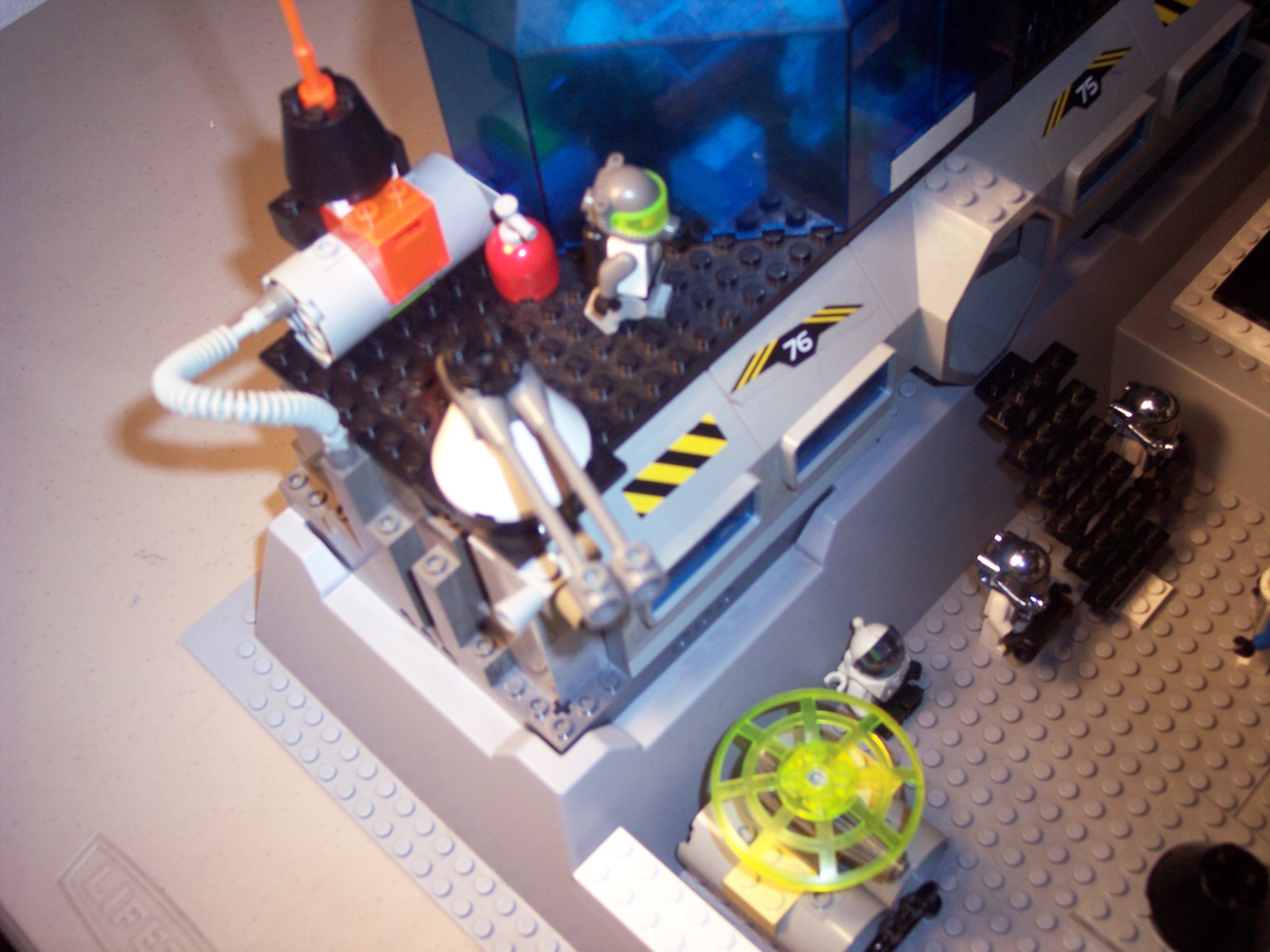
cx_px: 635
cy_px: 476
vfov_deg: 36.8
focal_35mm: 39
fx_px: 1431
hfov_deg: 47.9
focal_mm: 8
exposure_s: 1/60
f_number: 2.8
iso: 140
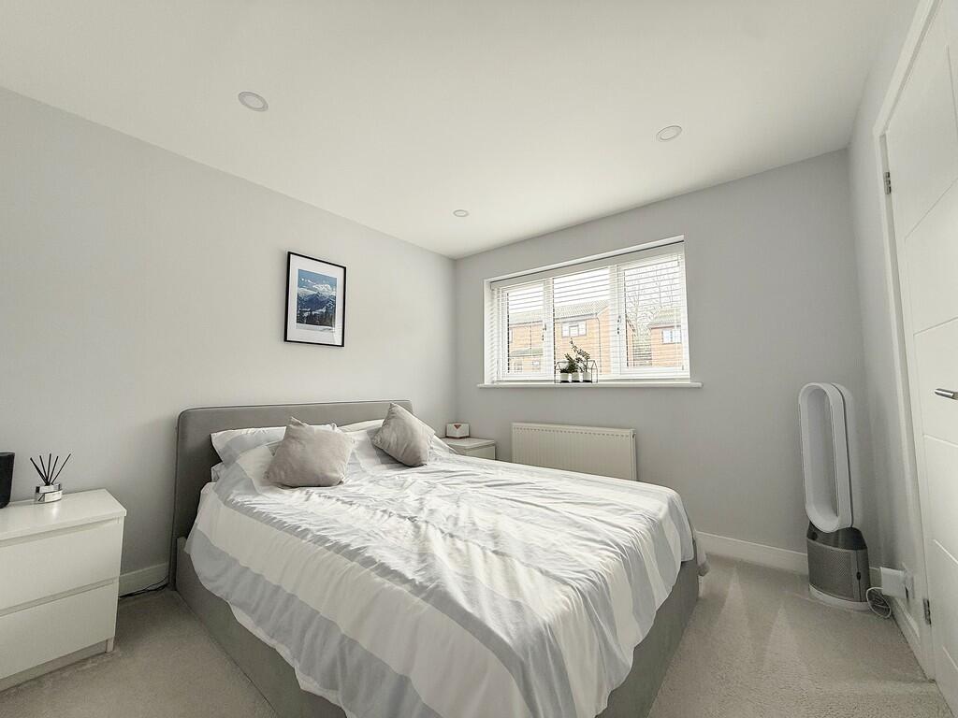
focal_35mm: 14
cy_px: 359
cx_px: 479
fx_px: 387
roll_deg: +0.1
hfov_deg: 102.1
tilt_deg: +3.1
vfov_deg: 85.7
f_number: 2.2
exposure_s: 1/99
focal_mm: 2.22
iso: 64
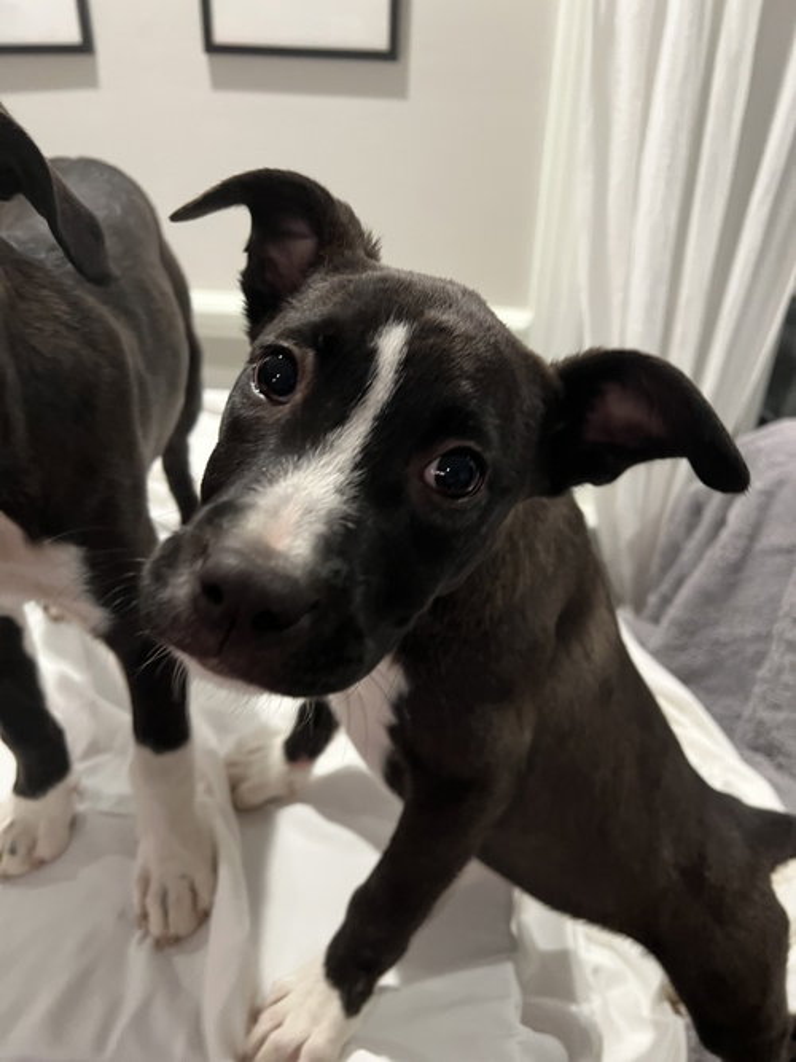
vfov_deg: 67.3
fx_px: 797
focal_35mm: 26
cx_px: 398
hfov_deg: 53.0
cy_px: 531
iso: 320
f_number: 1.5
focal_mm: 5.7
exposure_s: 1/60
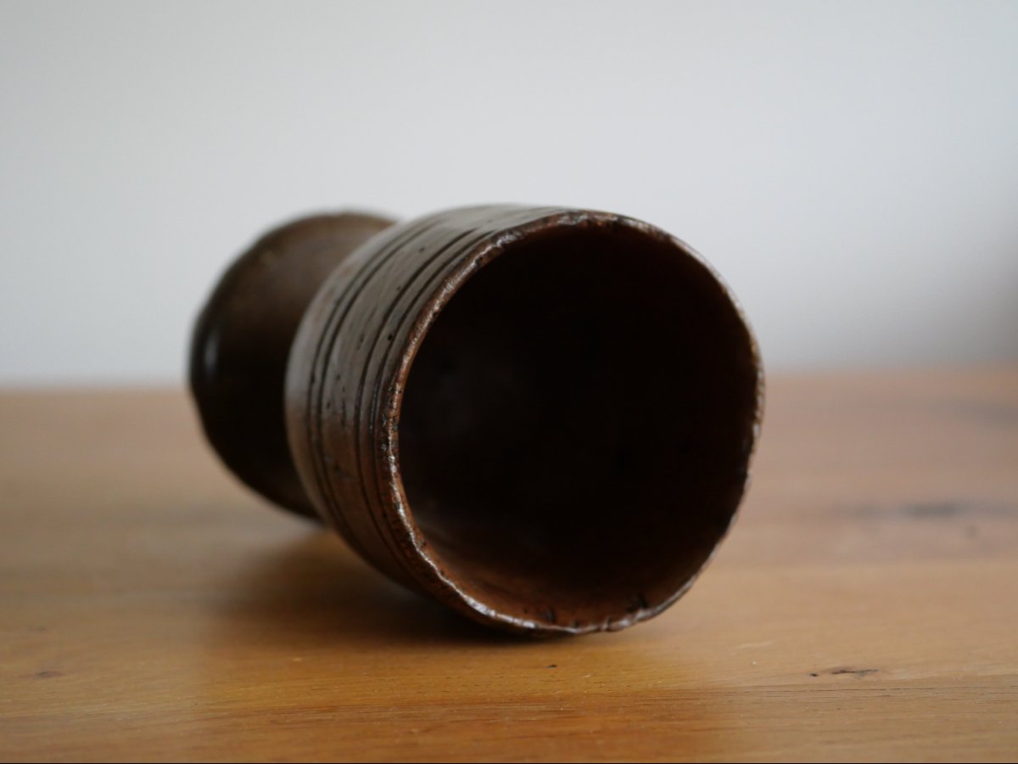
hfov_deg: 32.2
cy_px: 382
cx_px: 509
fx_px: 1765
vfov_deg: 24.4
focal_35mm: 60
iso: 1600
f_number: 2.8
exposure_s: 1/60
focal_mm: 30
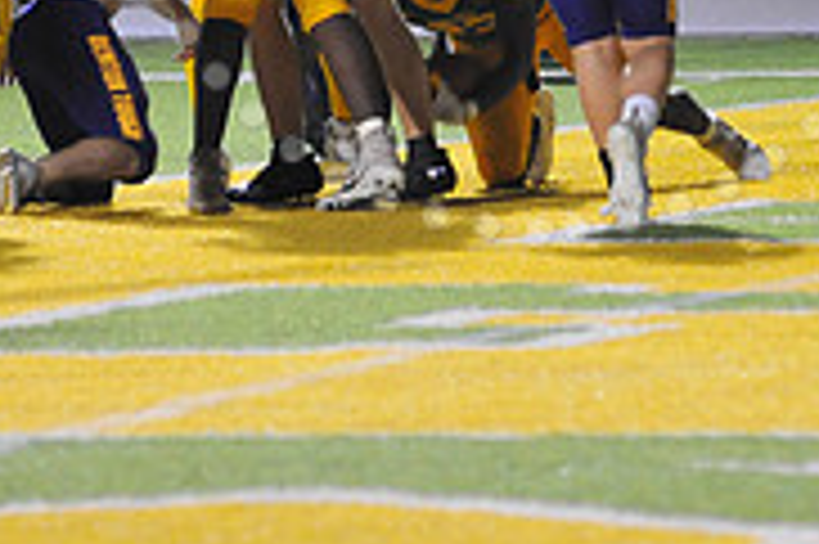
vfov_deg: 2.1
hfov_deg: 3.2
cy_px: -193
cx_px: 540
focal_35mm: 639
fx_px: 14524
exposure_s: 1/160
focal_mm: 200
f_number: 4
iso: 4000
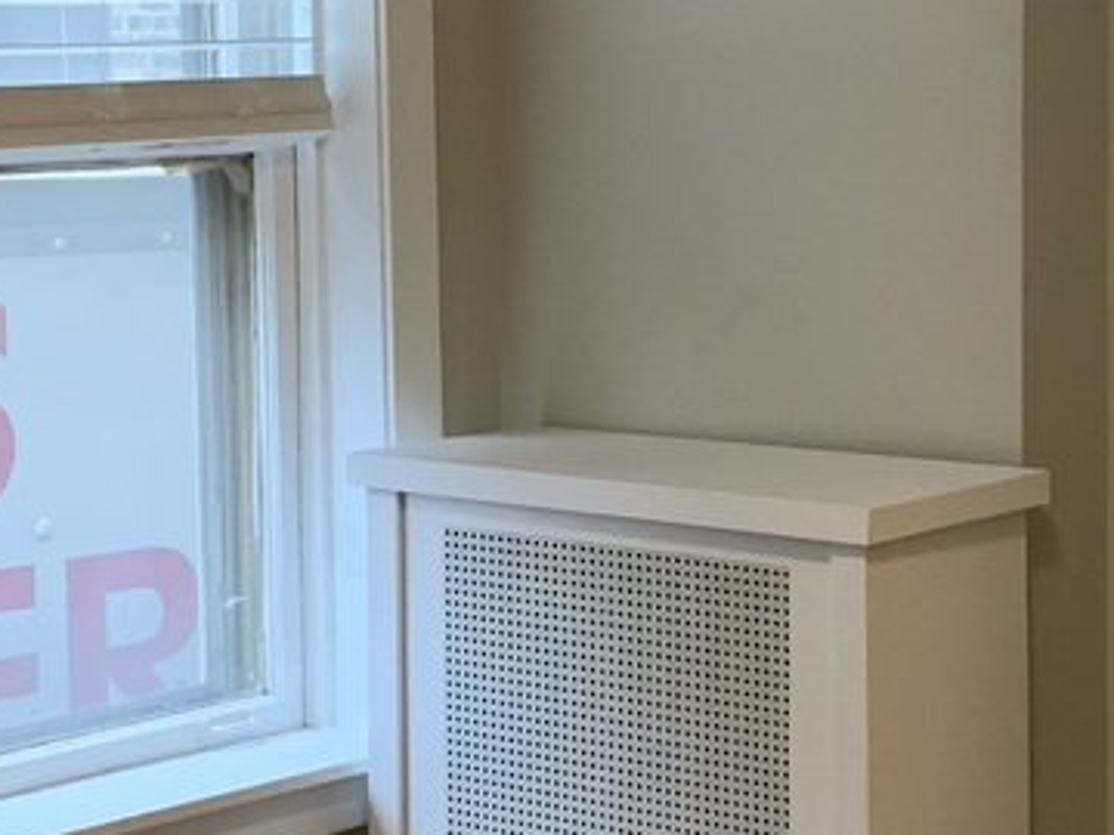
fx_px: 3347
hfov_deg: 18.9
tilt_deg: -6.3
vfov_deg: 14.2
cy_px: 418
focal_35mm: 104
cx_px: 650
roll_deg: +0.1
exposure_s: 1/60
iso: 250
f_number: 1.8
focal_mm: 4.25
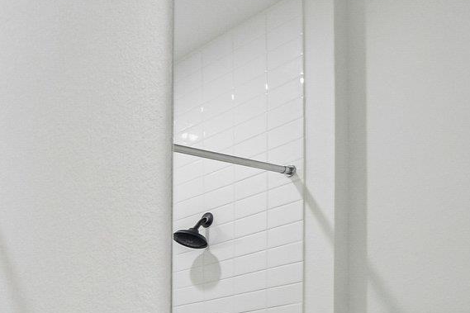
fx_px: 705
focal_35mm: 54
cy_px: 406
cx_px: -126
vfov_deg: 22.4
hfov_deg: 30.1
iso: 400
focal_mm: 10
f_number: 8
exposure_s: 1/20
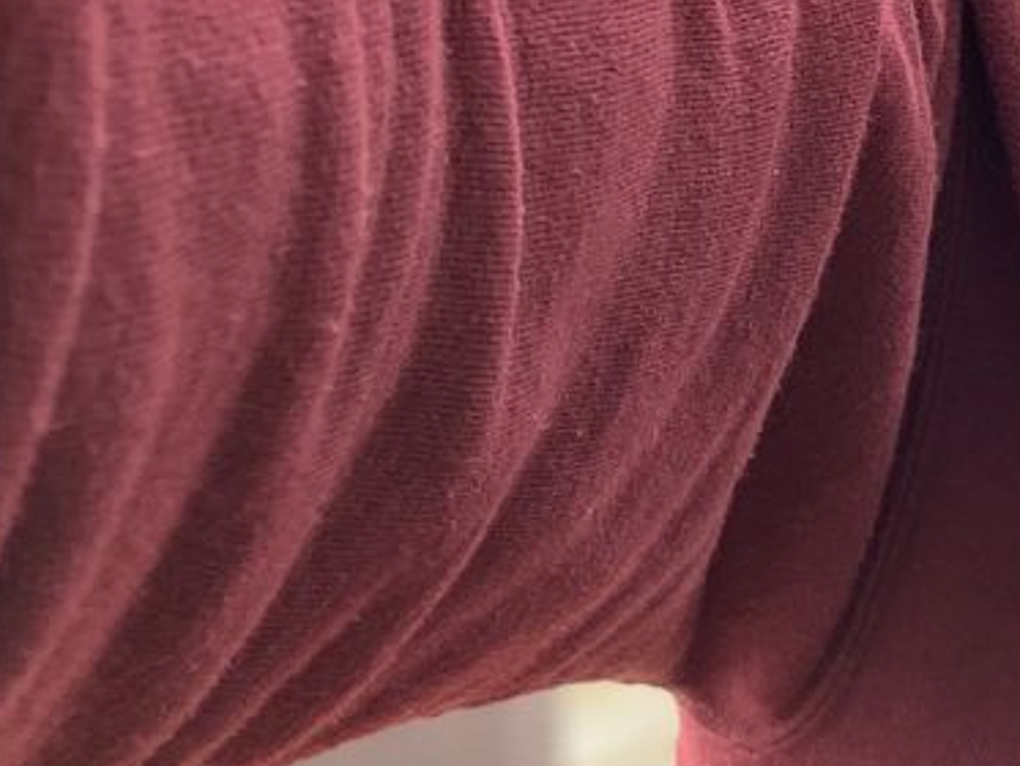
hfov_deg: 18.3
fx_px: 2830
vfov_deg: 14.4
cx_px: 1493
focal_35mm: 96
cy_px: -378
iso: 32
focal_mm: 3.99
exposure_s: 1/379
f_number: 1.8
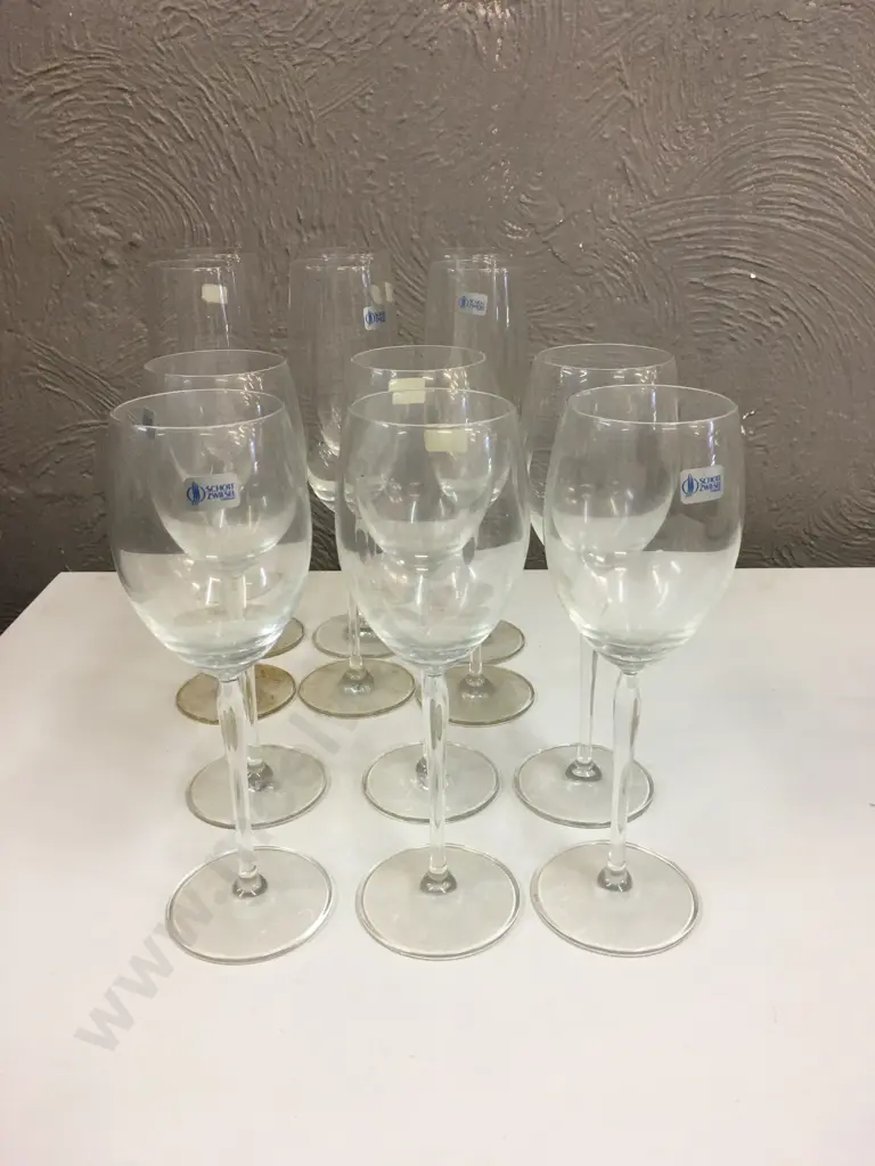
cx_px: 438
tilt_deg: -22.6
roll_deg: +0.6
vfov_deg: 61.7
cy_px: 583
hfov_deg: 48.2
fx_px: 977
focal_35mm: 29
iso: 50
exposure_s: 1/33
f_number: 2.2
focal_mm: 4.15
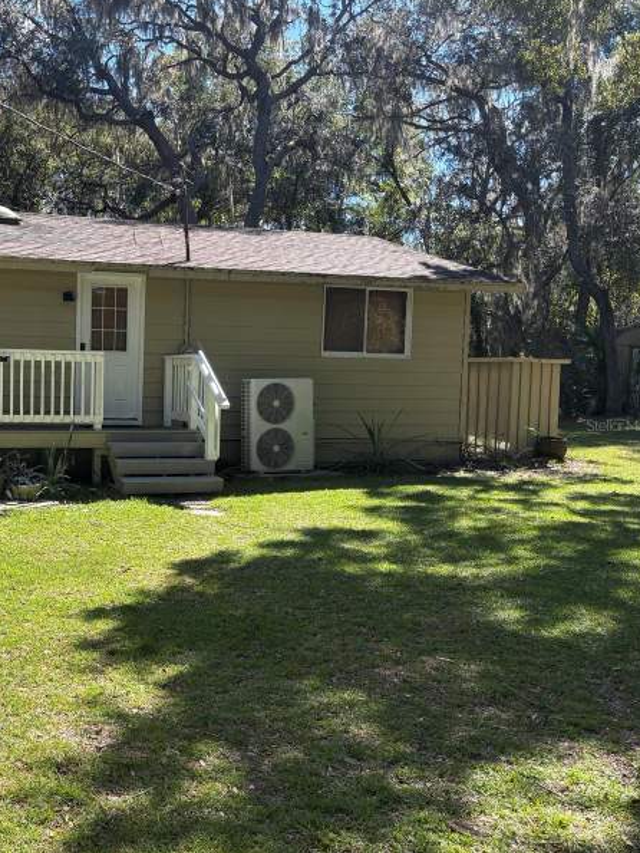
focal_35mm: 35
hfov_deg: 38.3
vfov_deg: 52.6
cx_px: 80
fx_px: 862
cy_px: 425
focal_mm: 5.96
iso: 50
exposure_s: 1/961
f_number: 1.6
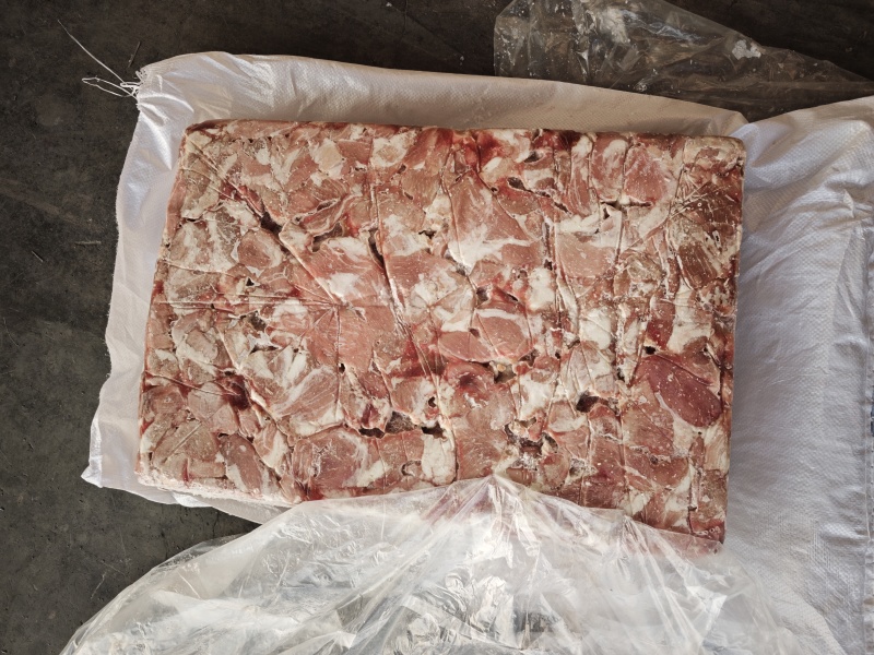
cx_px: 437
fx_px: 581
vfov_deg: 58.9
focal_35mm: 23
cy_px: 328
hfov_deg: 73.9
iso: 50
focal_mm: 6.55
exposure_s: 1/100
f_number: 1.62
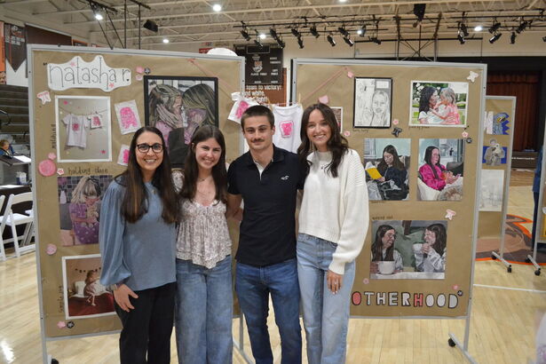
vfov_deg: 43.6
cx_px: 273
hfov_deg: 61.9
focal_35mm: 30
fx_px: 455
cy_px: 182
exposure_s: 1/320
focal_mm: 20
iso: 3200
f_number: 3.8
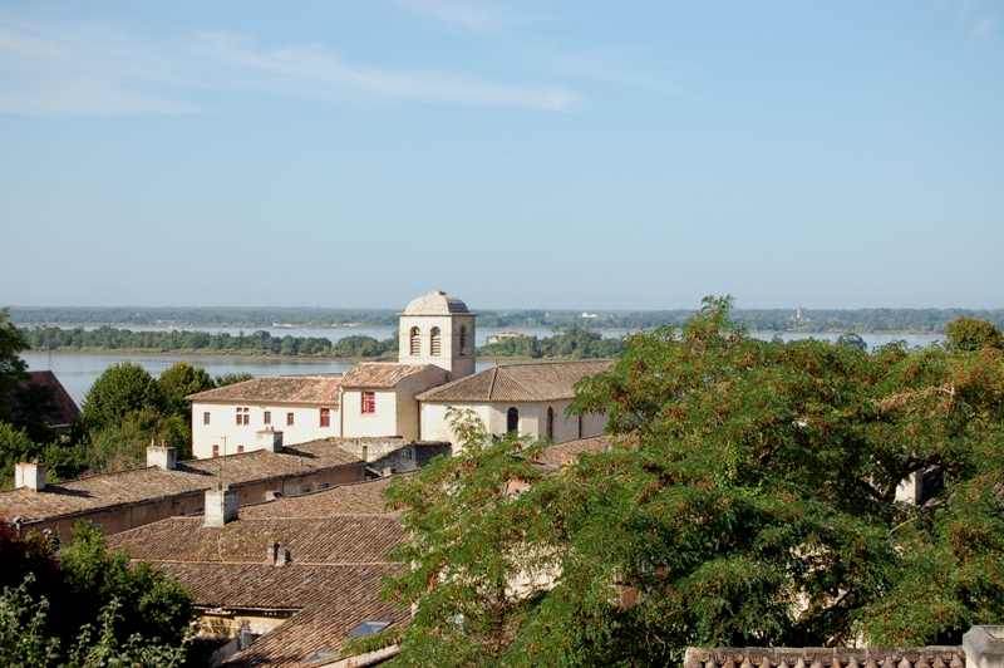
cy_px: 334
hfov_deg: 24.6
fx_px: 2299
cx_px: 502
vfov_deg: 16.5
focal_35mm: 82
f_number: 9
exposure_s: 1/320
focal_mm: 55
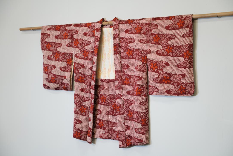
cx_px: 116
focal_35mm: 68
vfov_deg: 20.0
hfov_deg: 29.7
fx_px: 440
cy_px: 78
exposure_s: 1/80
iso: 640
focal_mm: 68
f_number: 4
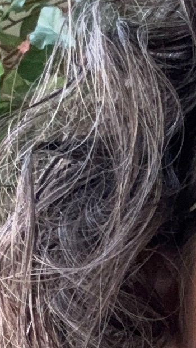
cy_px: 323
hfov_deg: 9.8
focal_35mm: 114
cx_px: 403
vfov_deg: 18.4
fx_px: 1054
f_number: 1.9
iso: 125
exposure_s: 1/60
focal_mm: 2.69
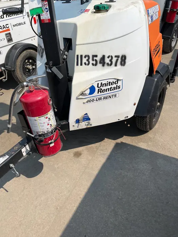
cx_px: 88
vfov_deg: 65.3
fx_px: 185
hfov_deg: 51.4
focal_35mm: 27
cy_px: 115
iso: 50
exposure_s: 1/5076
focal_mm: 5.1
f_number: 1.6
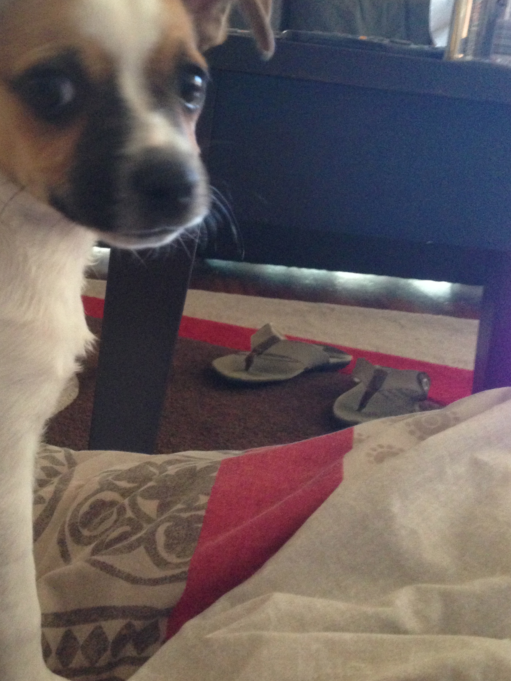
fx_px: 886
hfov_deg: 32.0
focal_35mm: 45
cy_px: 240
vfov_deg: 41.7
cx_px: 191
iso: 400
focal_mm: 4.13
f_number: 2.4
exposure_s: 1/17
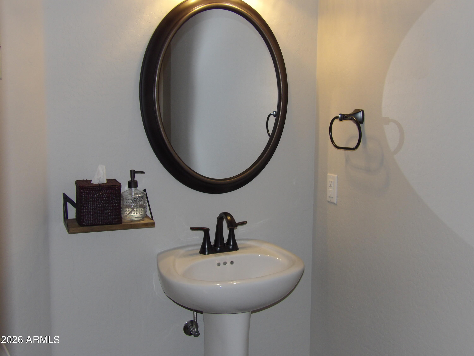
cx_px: 237
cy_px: 178
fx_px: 534
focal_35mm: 39
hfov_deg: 47.9
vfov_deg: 36.8
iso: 200
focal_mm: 7
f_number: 3.7
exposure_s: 1/33
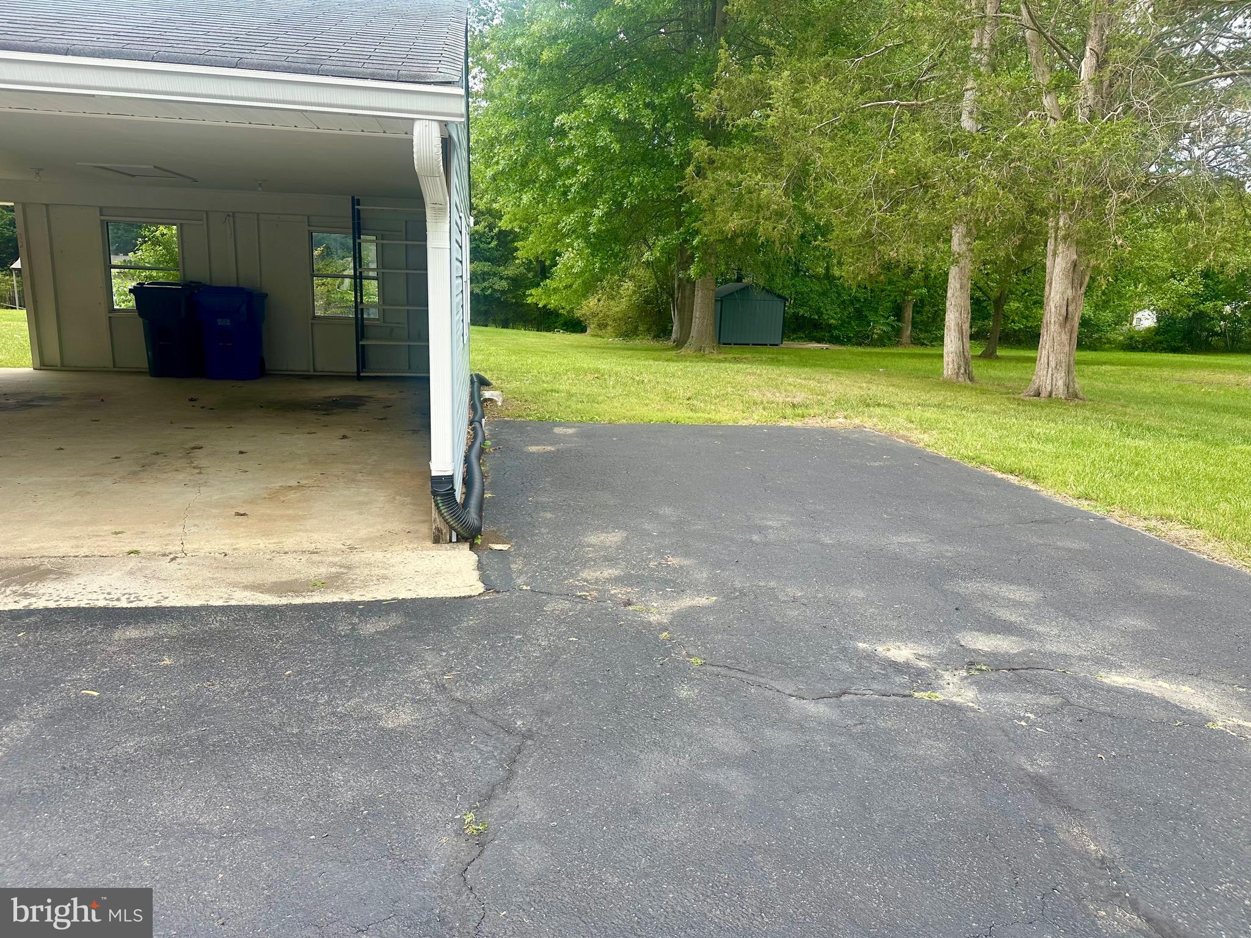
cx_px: 626
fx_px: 867
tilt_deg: -11.6
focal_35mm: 24
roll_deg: -2.2
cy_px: 469
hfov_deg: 71.6
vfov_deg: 56.8
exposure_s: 1/1019
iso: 80
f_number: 1.78
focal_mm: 6.86
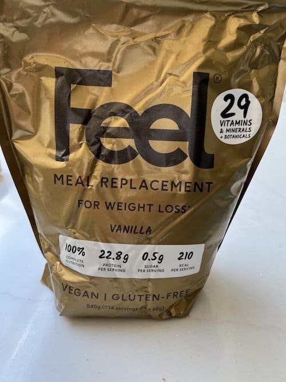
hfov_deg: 53.0
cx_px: 143
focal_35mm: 26
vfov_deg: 67.3
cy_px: 191
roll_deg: +1.0
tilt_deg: -31.6
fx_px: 287
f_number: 1.5
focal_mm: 5.7
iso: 64
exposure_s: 1/121
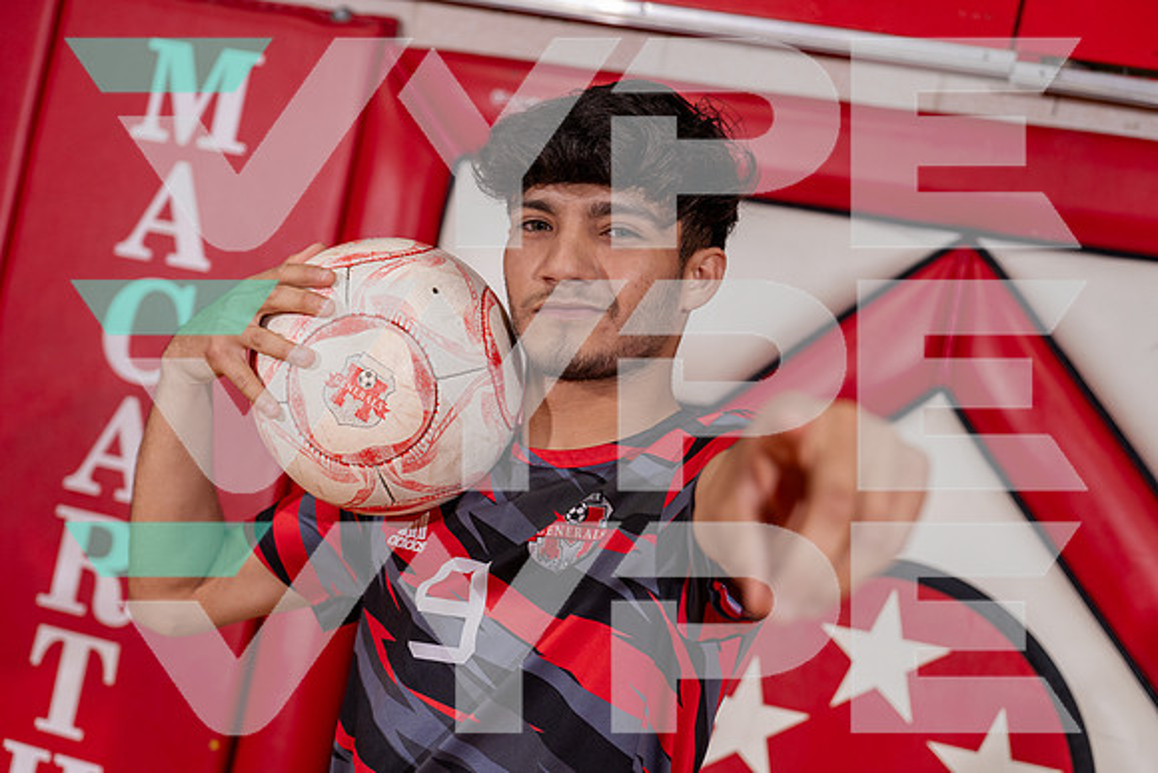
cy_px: 386
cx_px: 579
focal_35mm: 58
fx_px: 1866
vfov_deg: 23.4
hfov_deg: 34.5
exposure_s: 1/250
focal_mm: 58
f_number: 4
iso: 1000
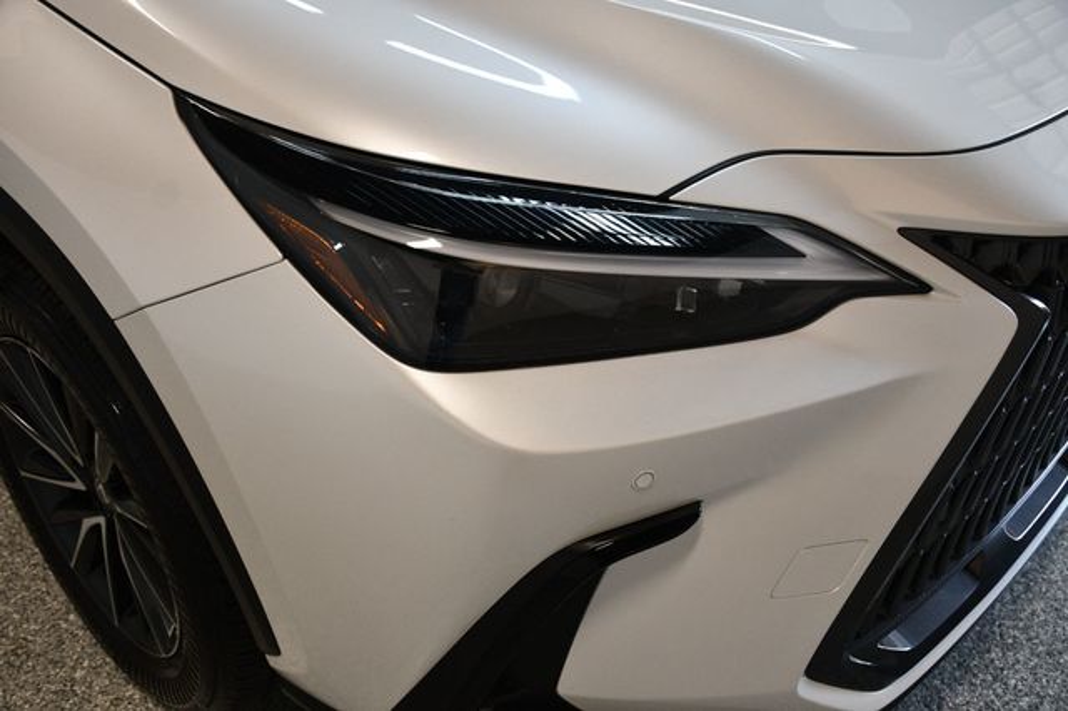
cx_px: 534
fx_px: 1008
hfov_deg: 55.8
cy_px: 356
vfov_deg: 38.8
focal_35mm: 34
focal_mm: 23
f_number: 3.8
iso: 800
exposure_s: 1/160
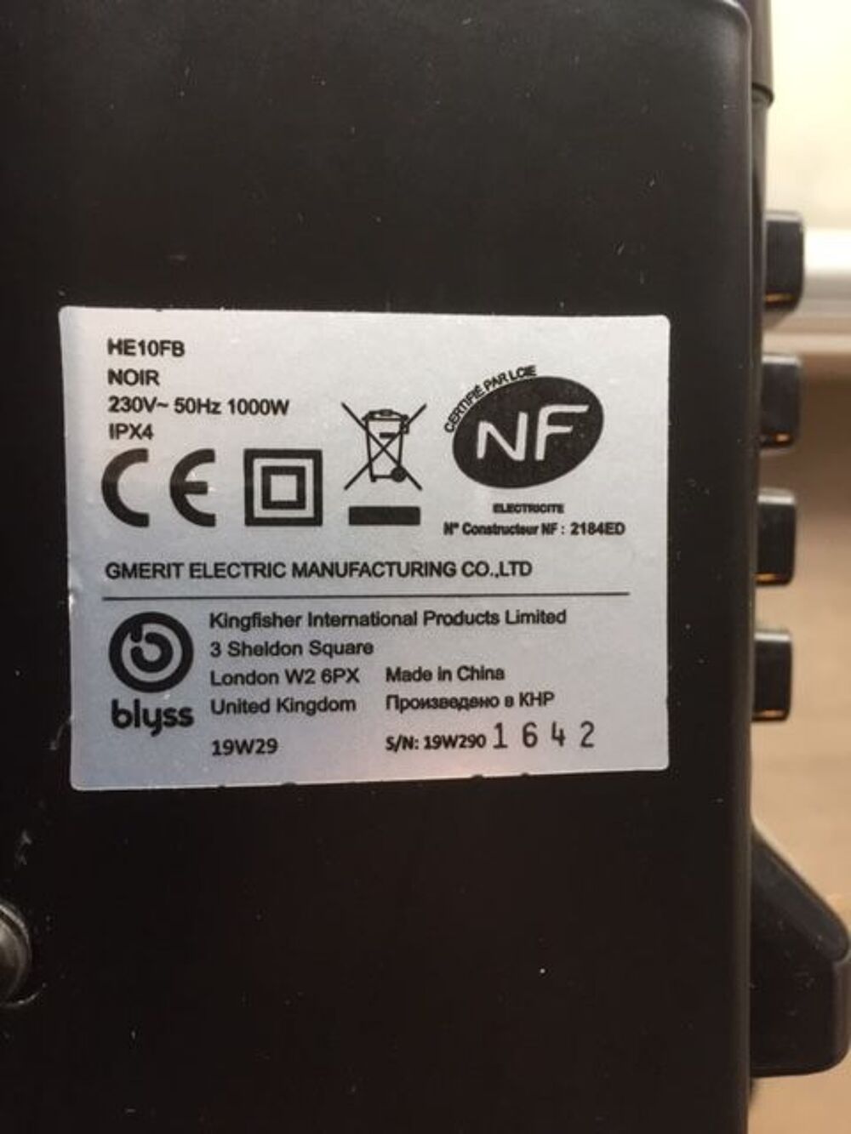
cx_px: 426
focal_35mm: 29
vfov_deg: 61.7
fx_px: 950
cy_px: 567
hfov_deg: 48.2
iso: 125
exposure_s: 1/33
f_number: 2.2
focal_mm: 4.15
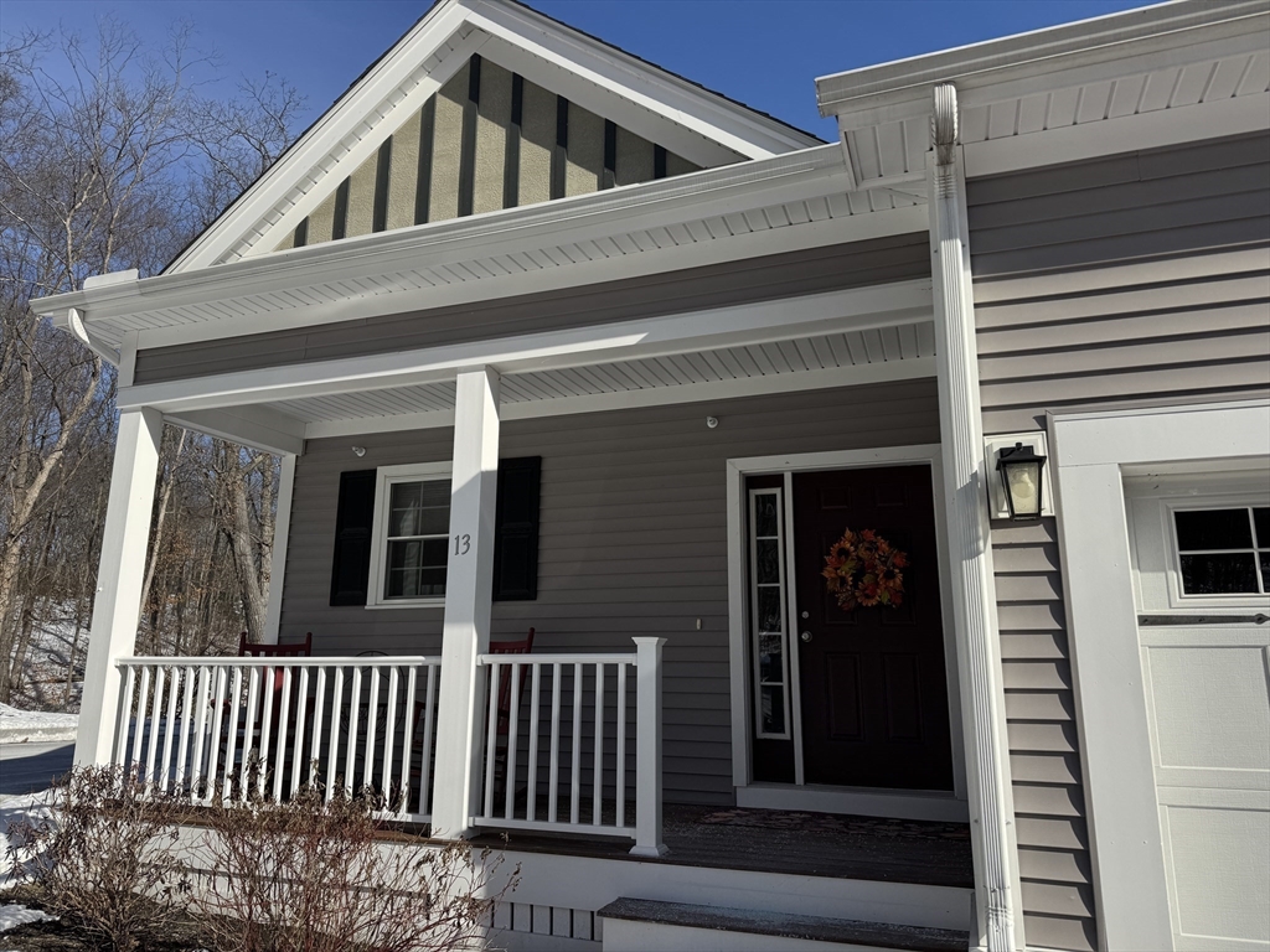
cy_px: 476
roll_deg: +0.6
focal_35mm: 24
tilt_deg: +10.4
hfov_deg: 71.6
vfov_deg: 56.8
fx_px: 881
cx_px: 635
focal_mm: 6.76
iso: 80
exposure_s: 1/7092
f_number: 1.78
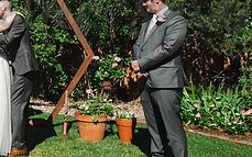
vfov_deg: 25.2
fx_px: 336
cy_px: 4
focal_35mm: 49
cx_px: 3
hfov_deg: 37.0
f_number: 4.5
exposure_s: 1/2000
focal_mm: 19
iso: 250
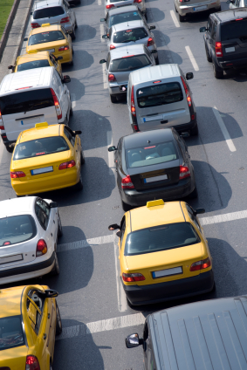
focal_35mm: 120
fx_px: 1234
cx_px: 124
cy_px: 185
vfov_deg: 17.1
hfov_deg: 11.4
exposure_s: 1/800
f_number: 4
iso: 100
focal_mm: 80
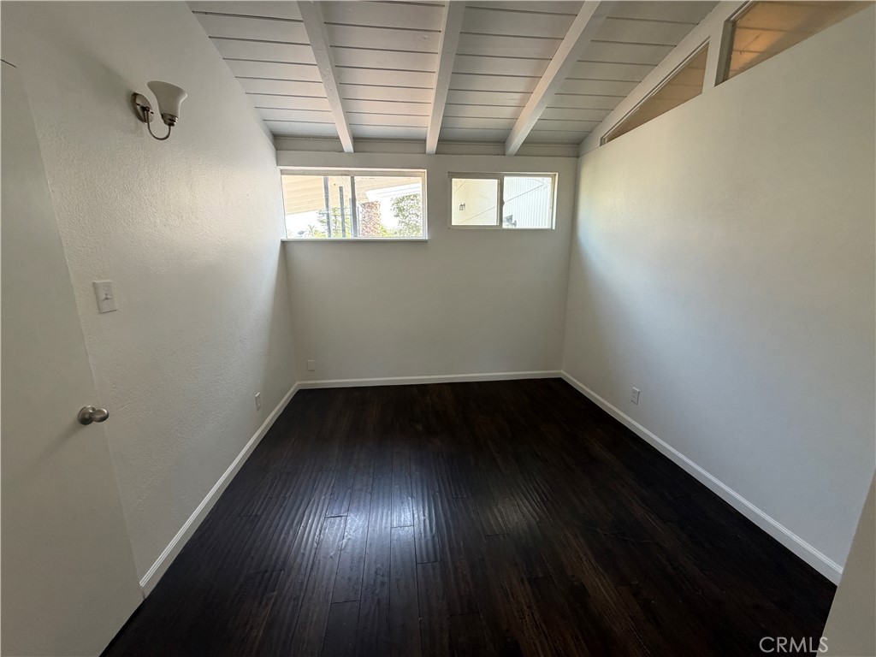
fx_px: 354
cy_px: 328
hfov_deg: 102.1
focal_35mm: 14
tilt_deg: -12.1
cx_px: 438
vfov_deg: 85.7
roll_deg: +1.2
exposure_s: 1/120
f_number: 2.2
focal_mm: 2.22
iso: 250
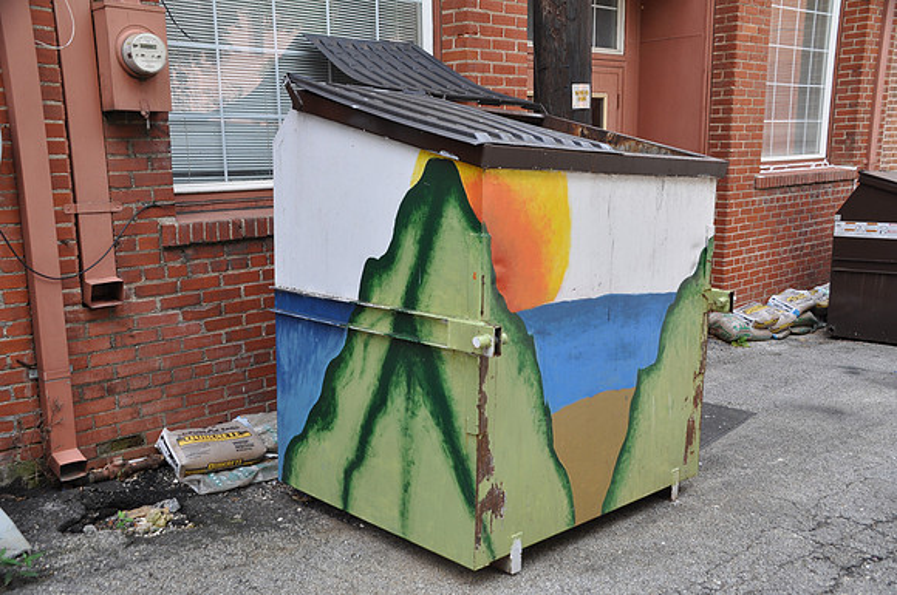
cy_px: 298
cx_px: 448
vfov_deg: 36.8
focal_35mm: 36
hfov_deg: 53.2
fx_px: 896
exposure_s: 1/125
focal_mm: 24
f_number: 5.6
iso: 220
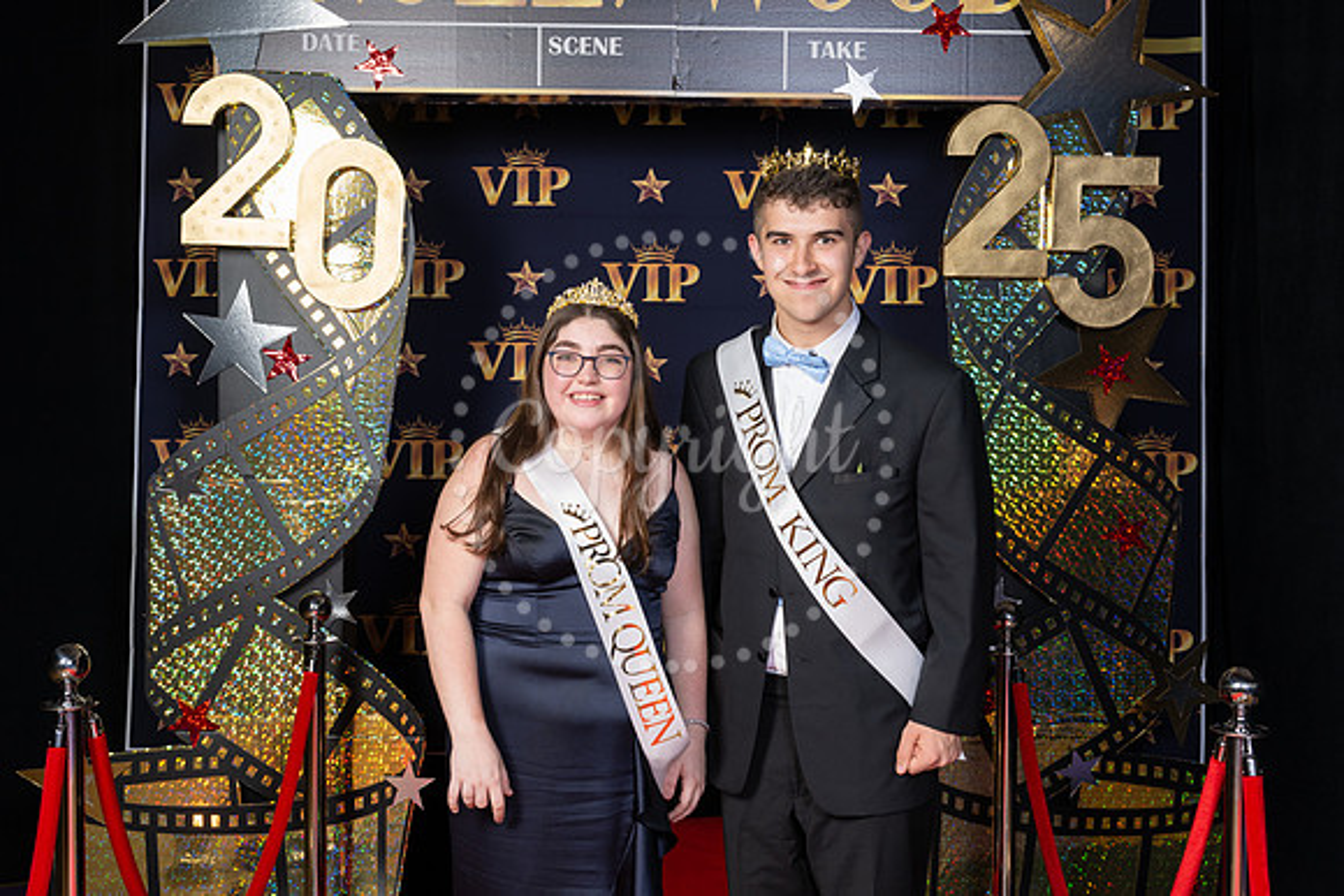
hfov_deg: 42.7
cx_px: 672
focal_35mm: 46
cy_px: 448
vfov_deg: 29.3
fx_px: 1718
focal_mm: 46
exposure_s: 1/125
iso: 400
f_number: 8
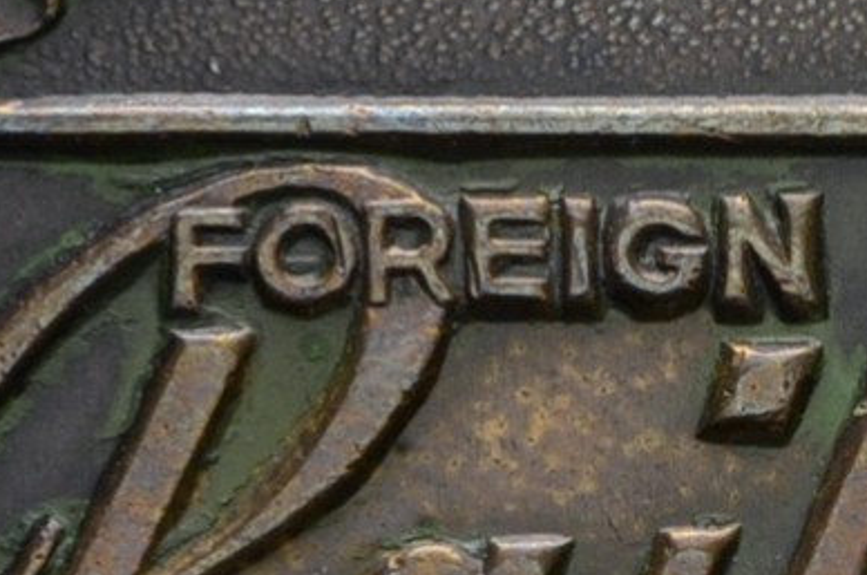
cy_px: 723
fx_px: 10291
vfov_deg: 3.2
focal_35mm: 428
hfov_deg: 4.8
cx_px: 740
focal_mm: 45
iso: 400
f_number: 14
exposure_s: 1/200
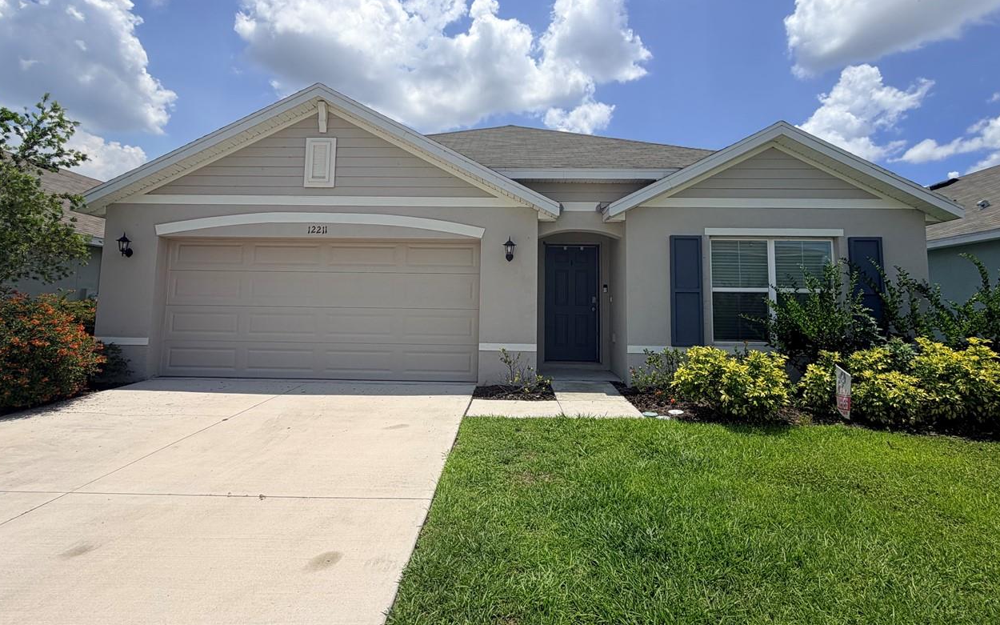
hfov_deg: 88.0
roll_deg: -0.8
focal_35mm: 19
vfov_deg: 61.8
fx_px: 518
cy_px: 260
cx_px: 505
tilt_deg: +6.7
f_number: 2.2
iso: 20
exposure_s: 1/1613
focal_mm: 2.22
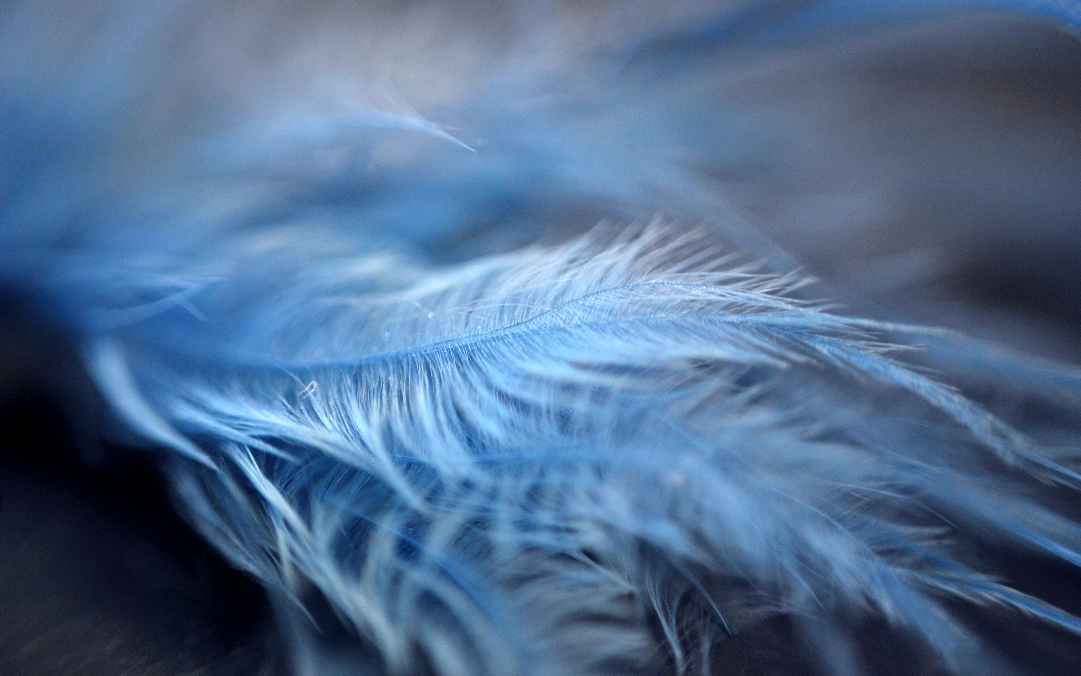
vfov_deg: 17.6
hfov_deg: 27.8
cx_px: 540
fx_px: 2180
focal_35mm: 74
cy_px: 349
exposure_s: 1/15
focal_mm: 48
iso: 400
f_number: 5.6
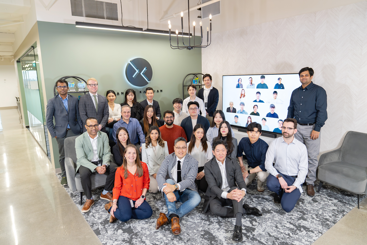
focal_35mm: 24
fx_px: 245
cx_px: 184
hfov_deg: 73.7
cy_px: 122
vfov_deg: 53.2
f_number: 2.8
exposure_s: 1/250
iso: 1000
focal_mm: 24
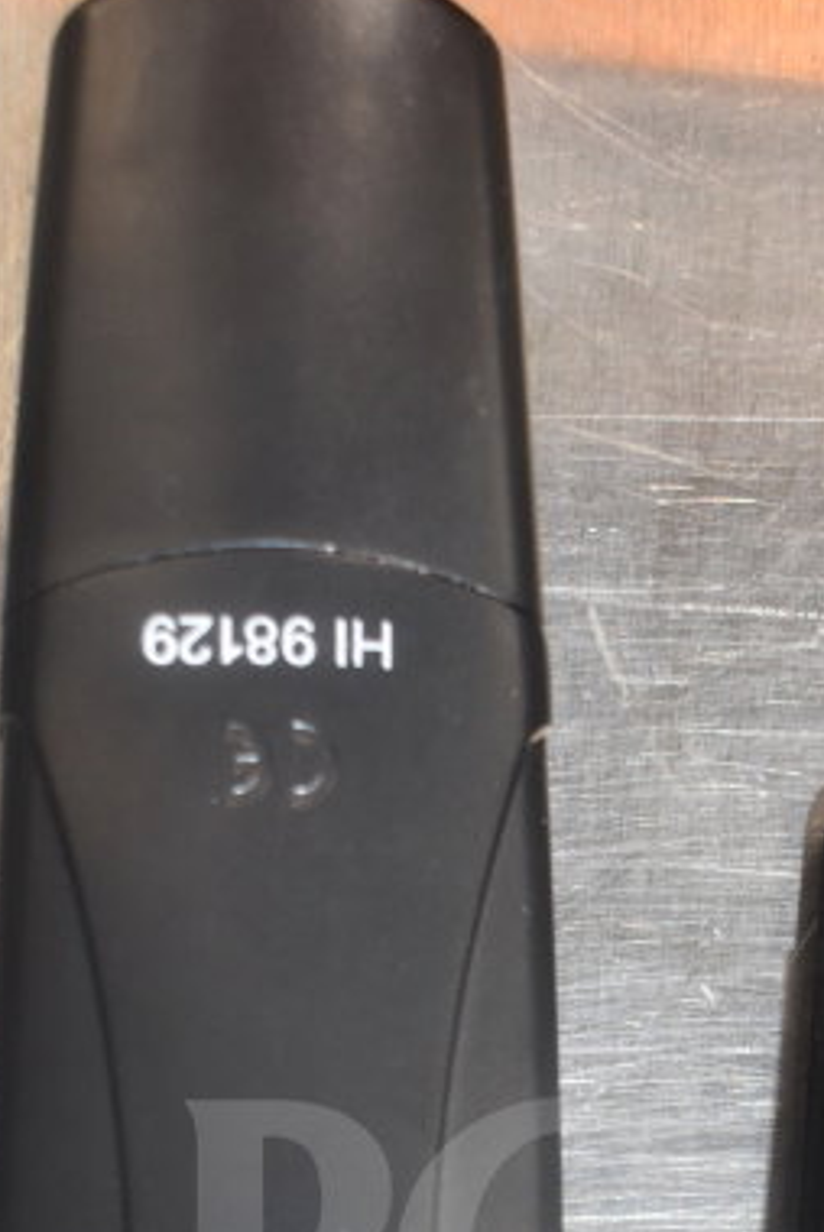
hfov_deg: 15.2
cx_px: 474
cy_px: 1357
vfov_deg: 21.4
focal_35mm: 90
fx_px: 3091
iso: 500
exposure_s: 1/40
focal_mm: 25
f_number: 4
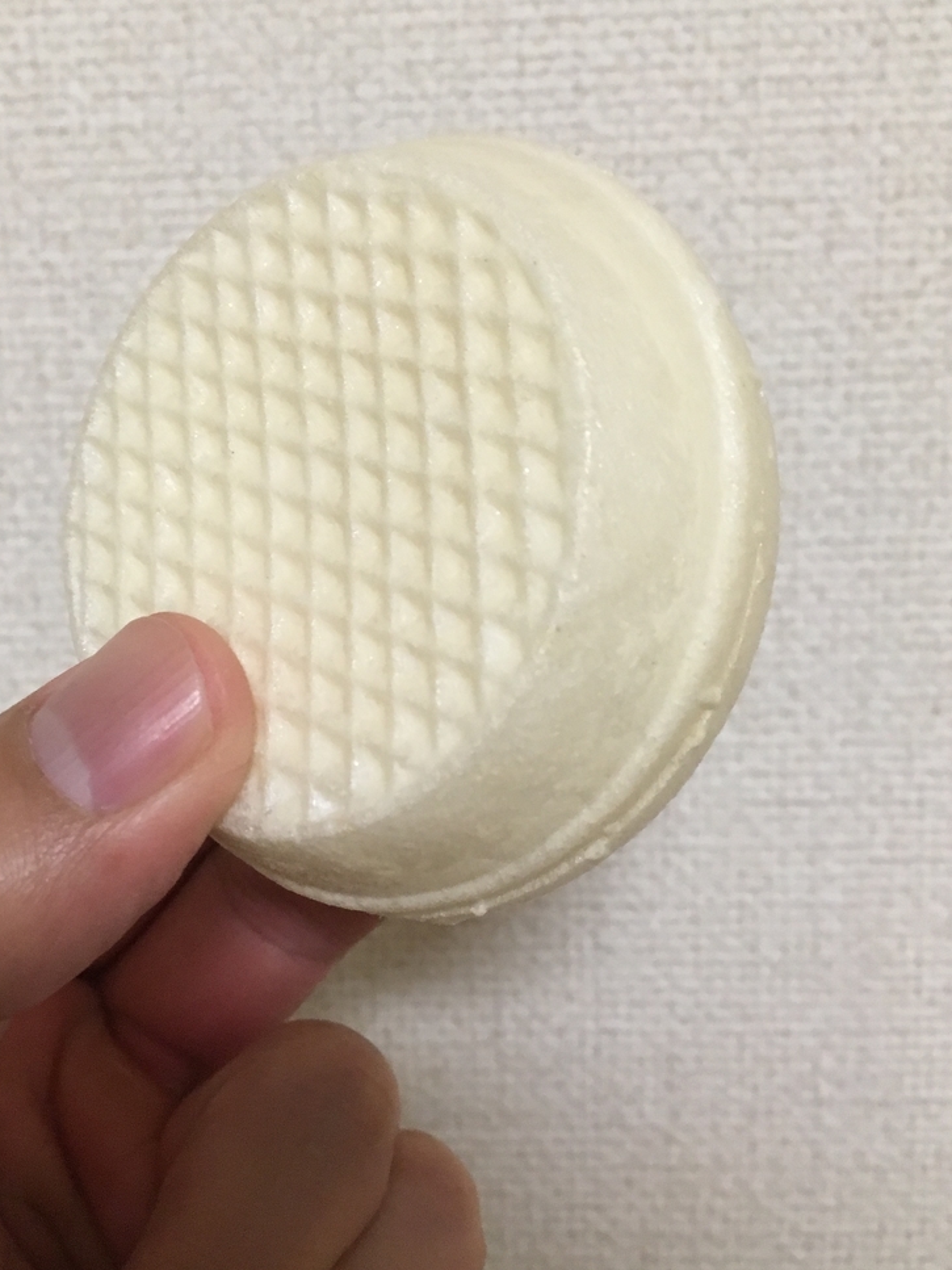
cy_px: 602
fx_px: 1320
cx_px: 400
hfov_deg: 39.5
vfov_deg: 51.3
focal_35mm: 36
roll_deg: +2.3
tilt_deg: -10.1
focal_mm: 4.15
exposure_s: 1/24
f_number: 2.2
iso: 200
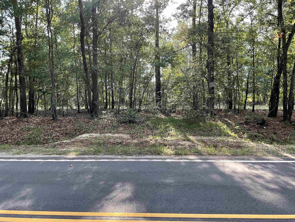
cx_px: 148
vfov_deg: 48.2
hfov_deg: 61.7
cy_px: 111
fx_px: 247
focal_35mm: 29
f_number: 1.8
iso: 25
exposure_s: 1/120
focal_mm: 3
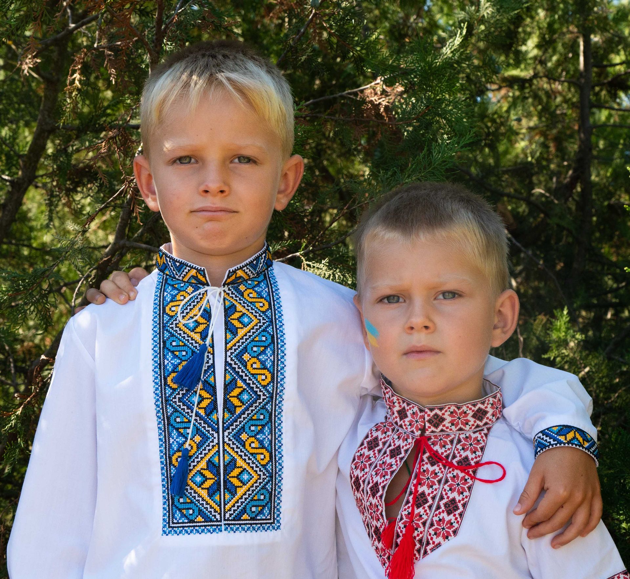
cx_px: 327
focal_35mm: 69
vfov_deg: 23.8
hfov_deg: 25.9
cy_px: 270
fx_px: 1371
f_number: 8
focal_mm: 40
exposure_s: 1/800
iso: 800
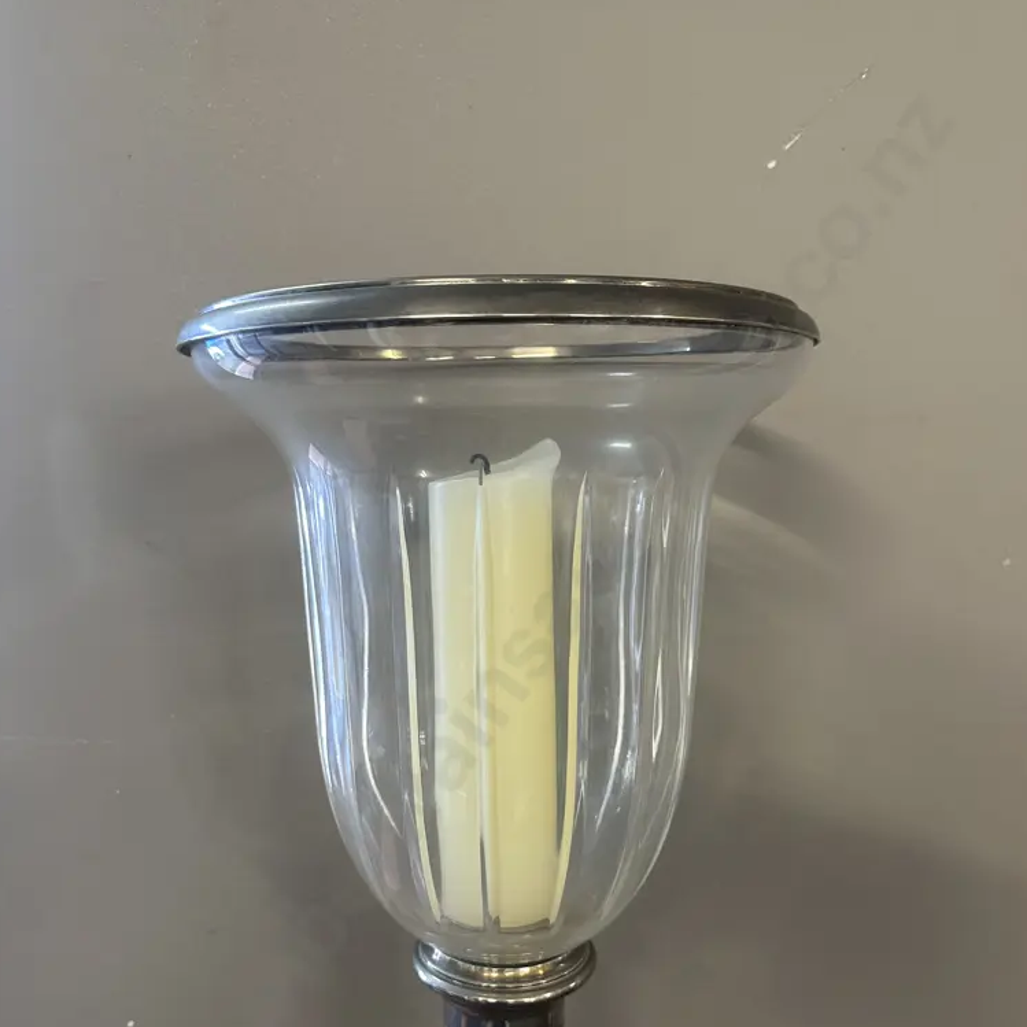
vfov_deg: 54.7
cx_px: 517
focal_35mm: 29
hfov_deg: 55.6
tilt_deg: -11.3
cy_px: 668
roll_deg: -2.3
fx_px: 973
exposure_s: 1/50
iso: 200
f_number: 1.78
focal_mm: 6.86
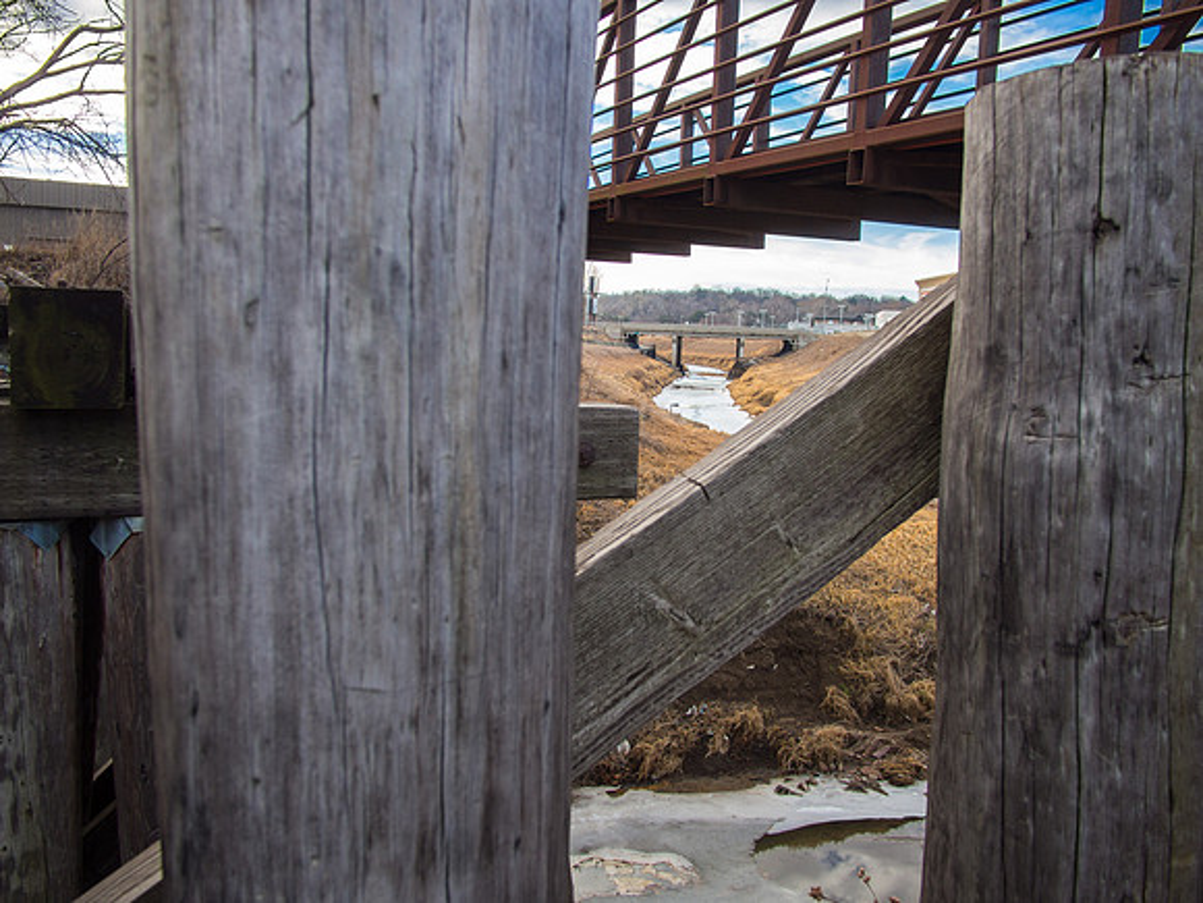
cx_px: 602
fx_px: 973
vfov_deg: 49.7
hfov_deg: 63.4
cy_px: 452
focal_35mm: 28
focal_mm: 14
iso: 200
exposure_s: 1/250
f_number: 4
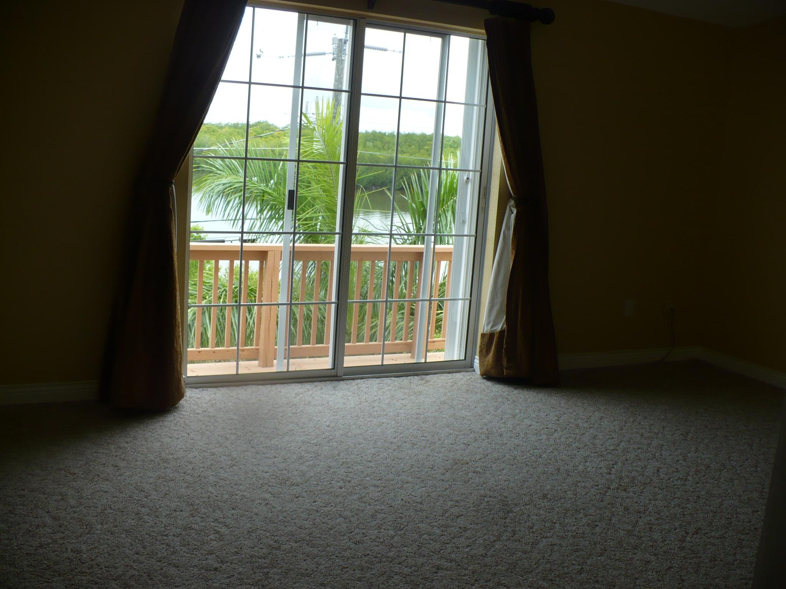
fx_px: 840
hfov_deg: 50.1
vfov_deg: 38.7
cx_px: 393
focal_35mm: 37
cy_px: 294
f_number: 2.8
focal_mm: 6.1
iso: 100
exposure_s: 1/200
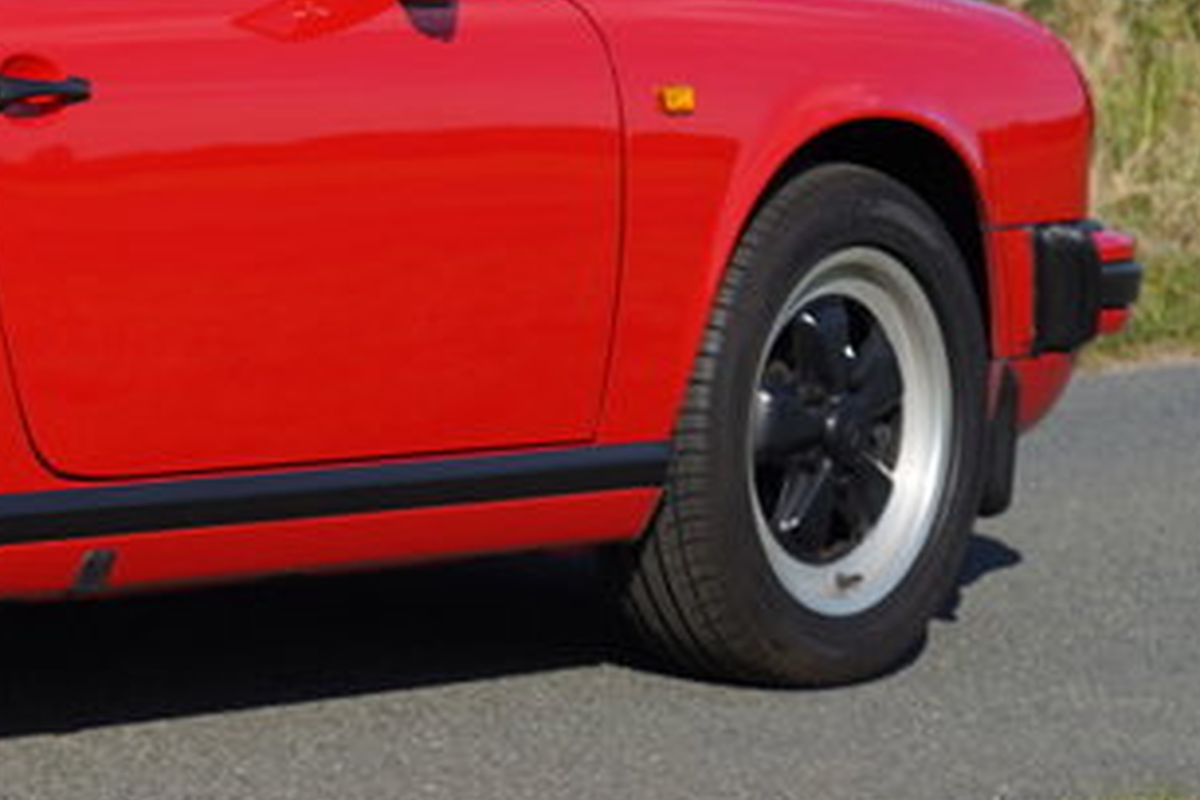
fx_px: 7033
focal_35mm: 211
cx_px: -435
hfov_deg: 9.5
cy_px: -218
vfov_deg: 6.5
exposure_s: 1/1000
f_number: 4.5
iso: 100
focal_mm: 63
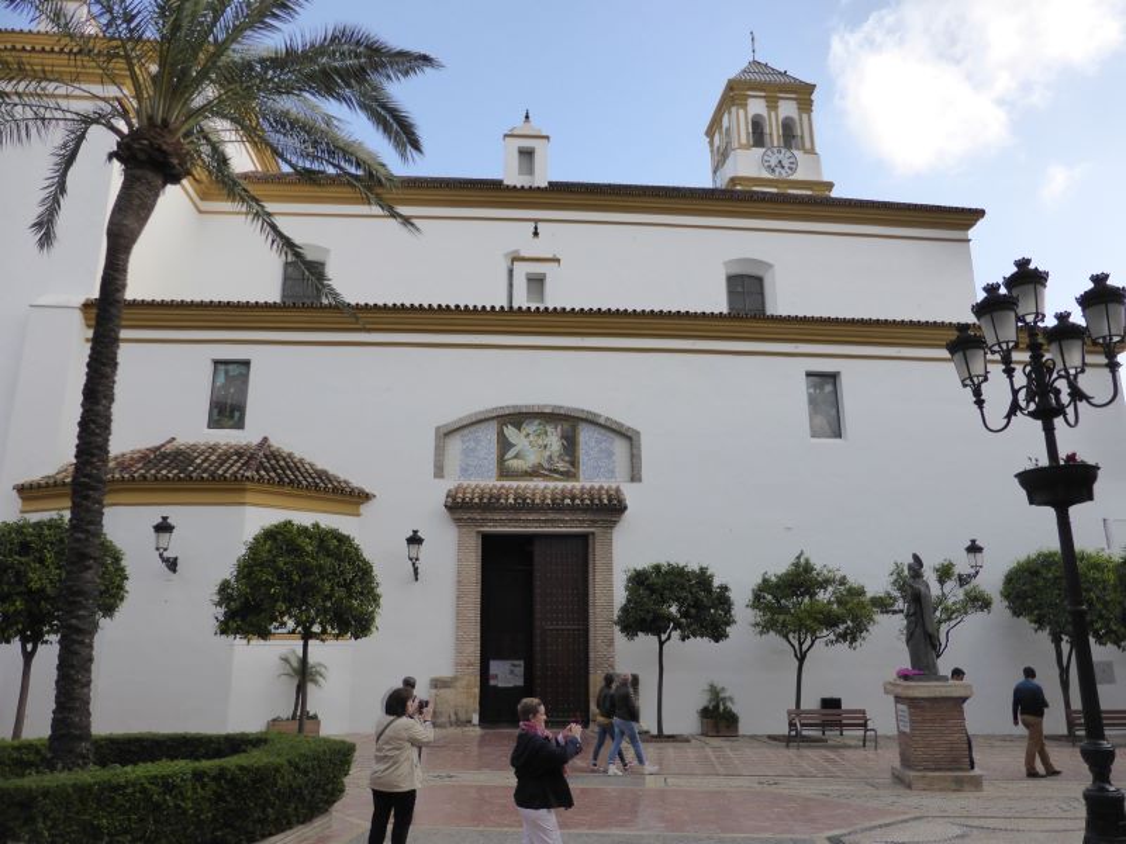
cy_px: 422
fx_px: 813
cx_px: 563
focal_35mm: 25
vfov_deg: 54.9
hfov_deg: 69.4
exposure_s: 1/500
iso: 200
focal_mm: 4.3
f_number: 3.3
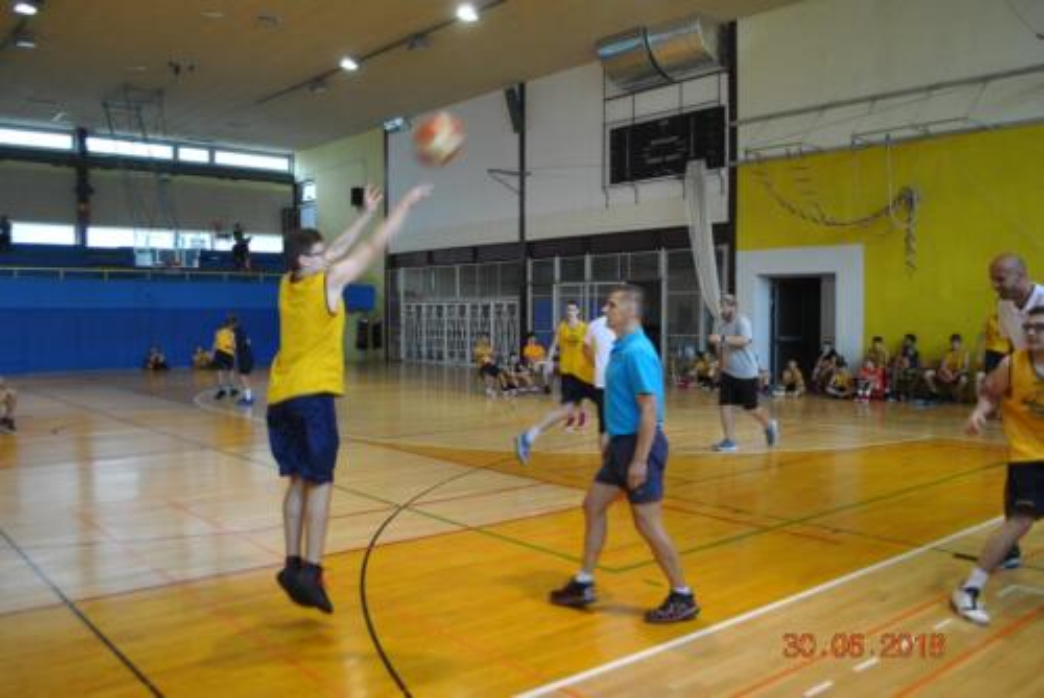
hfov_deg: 61.9
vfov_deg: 43.7
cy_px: 349
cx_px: 522
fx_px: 870
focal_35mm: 30
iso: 200
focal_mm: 20
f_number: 4
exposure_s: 1/60
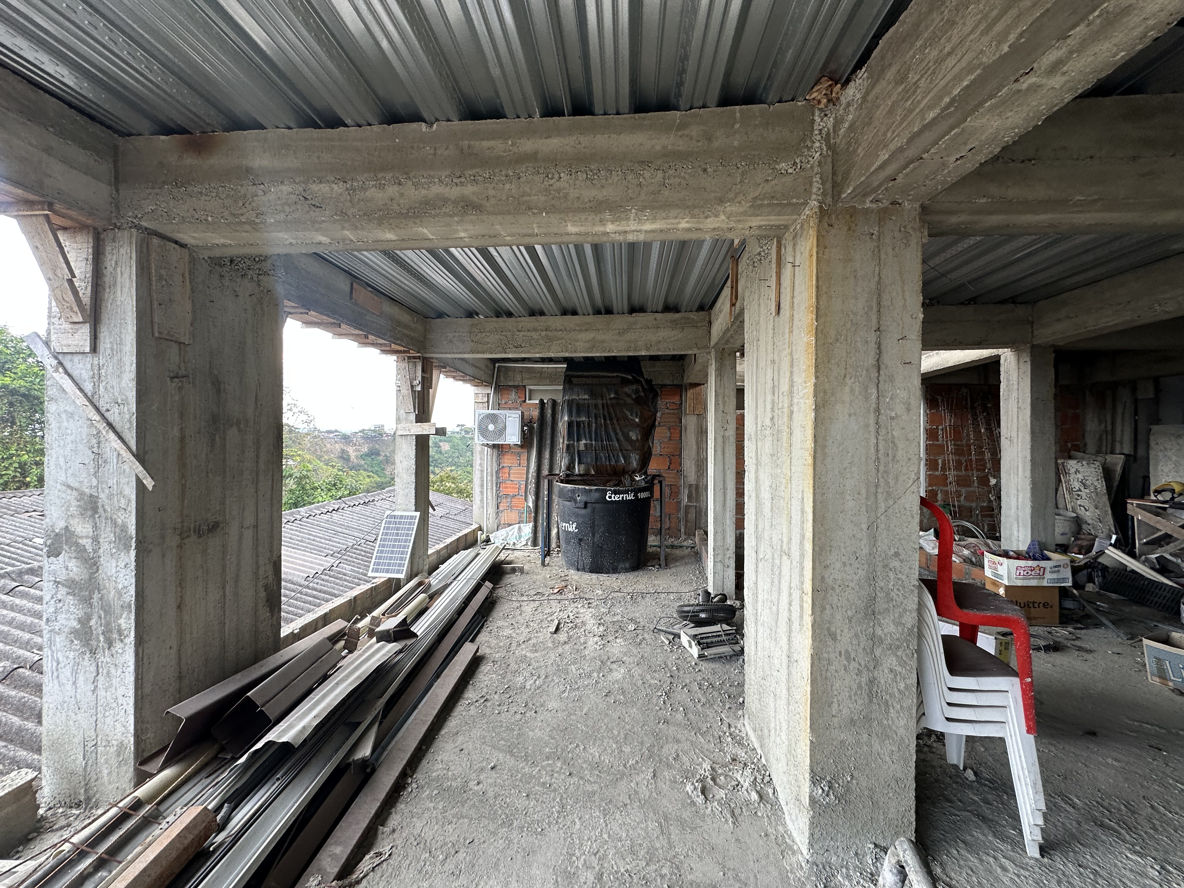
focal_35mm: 14
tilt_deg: +1.3
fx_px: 479
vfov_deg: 85.7
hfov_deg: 102.1
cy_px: 444
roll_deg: -0.2
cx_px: 592
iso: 64
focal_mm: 2.22
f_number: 2.2
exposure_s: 1/99
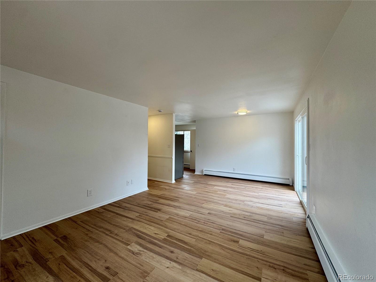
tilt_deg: +1.7
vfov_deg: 85.7
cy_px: 141
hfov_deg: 102.1
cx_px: 188
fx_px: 152
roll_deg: -0.8
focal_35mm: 14
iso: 64
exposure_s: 1/120
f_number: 2.2
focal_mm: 2.22
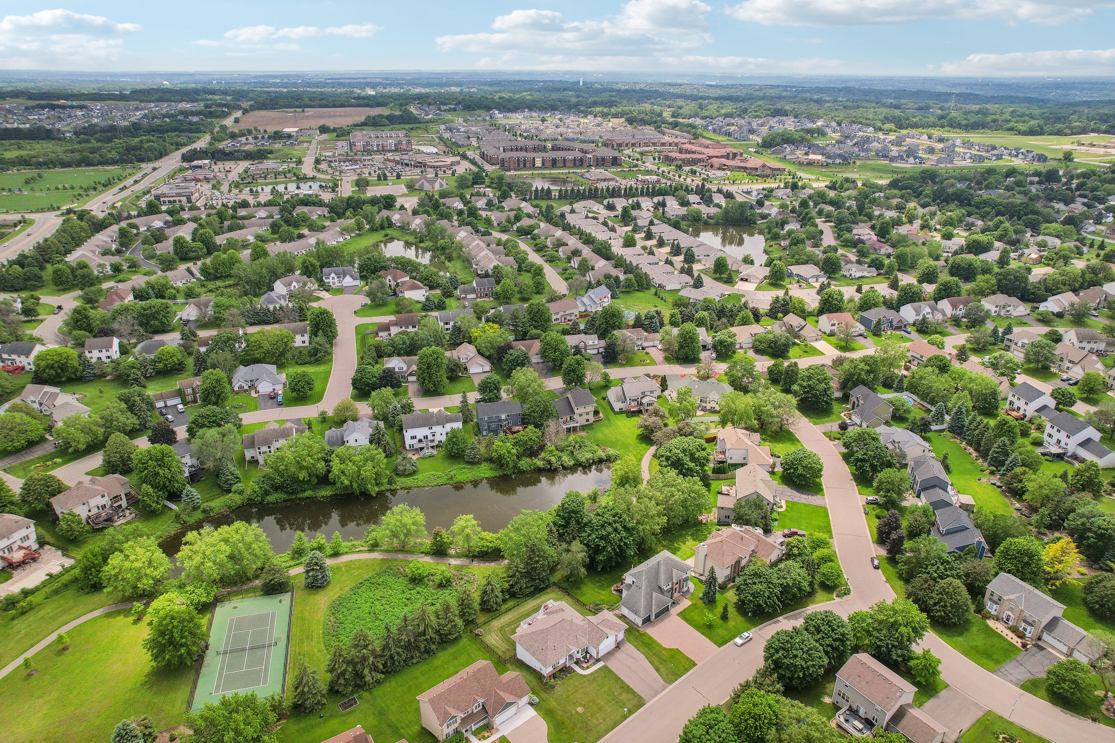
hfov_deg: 78.6
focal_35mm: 22
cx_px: 558
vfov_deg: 57.2
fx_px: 681
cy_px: 372
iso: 100
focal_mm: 8.4
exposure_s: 1/2500
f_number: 2.8
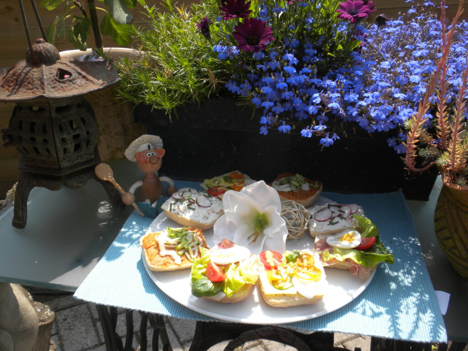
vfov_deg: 38.7
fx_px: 500
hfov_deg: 50.1
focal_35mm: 37
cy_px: 176
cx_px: 234
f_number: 10
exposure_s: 1/74
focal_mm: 6.6
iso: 64
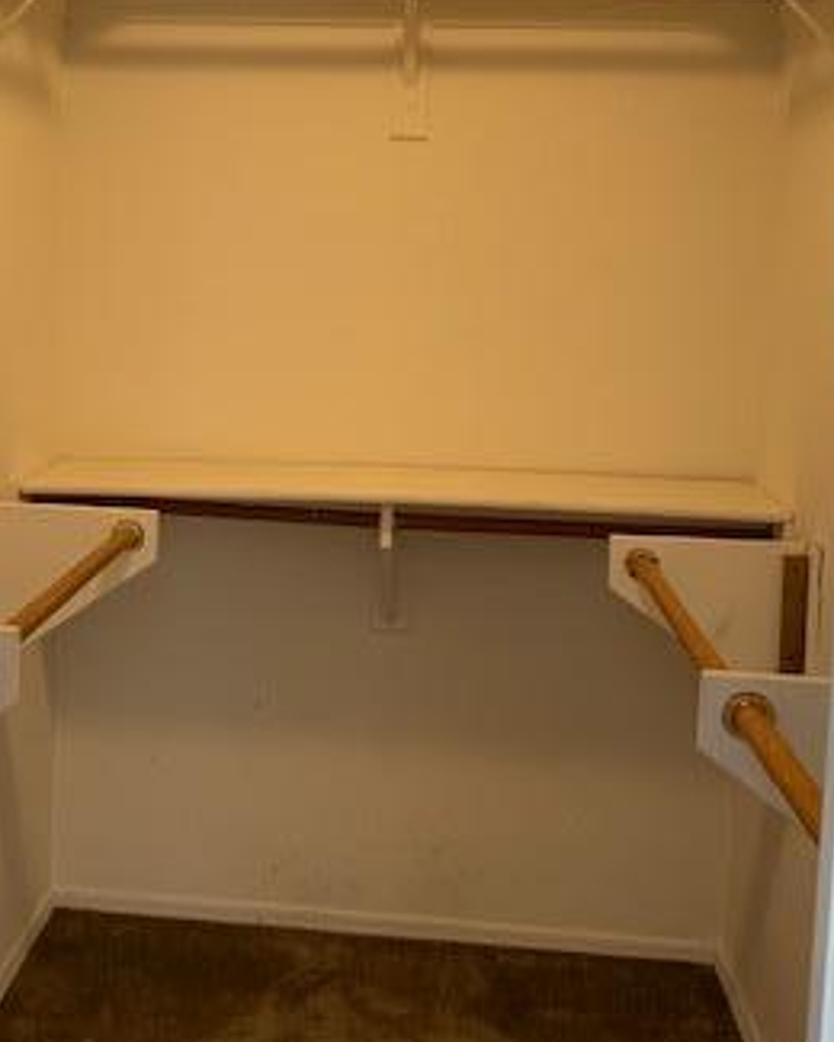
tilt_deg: -7.7
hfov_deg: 30.0
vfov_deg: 37.3
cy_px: 449
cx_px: 253
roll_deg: -0.8
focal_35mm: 50
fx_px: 1543
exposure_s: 1/60
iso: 160
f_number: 1.8
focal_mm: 4.25
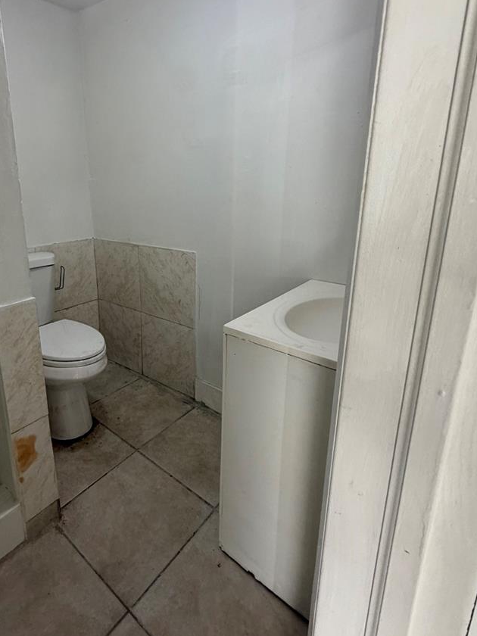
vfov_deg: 81.3
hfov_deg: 64.7
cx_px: 170
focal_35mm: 20
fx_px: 367
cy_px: 277
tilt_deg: -14.7
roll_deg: +0.4
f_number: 2.2
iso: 320
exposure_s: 1/120
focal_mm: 2.22
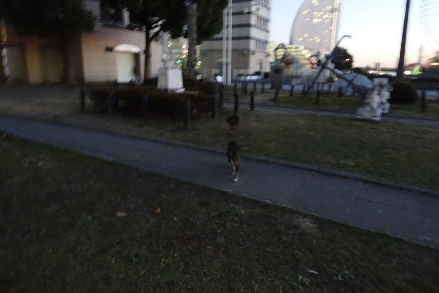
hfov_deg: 73.7
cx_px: 220
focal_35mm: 24
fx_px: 293
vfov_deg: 53.1
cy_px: 146
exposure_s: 1/4
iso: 3200
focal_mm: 8.8
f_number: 1.8
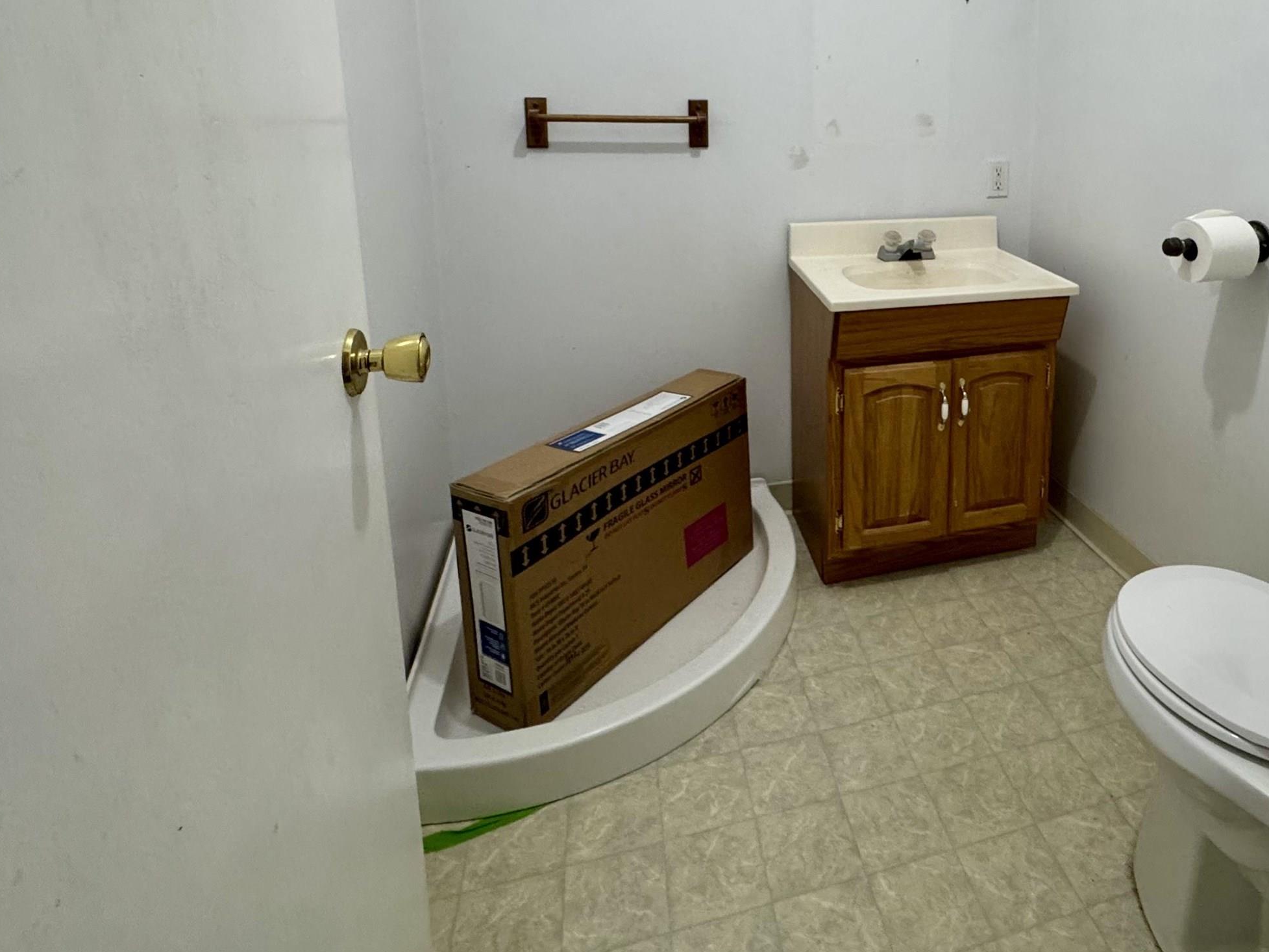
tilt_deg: -10.3
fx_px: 806
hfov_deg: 73.6
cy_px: 228
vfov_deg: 57.7
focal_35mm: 22
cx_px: 866
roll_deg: -0.5
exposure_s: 1/99
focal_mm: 2.22
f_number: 2.2
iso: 250
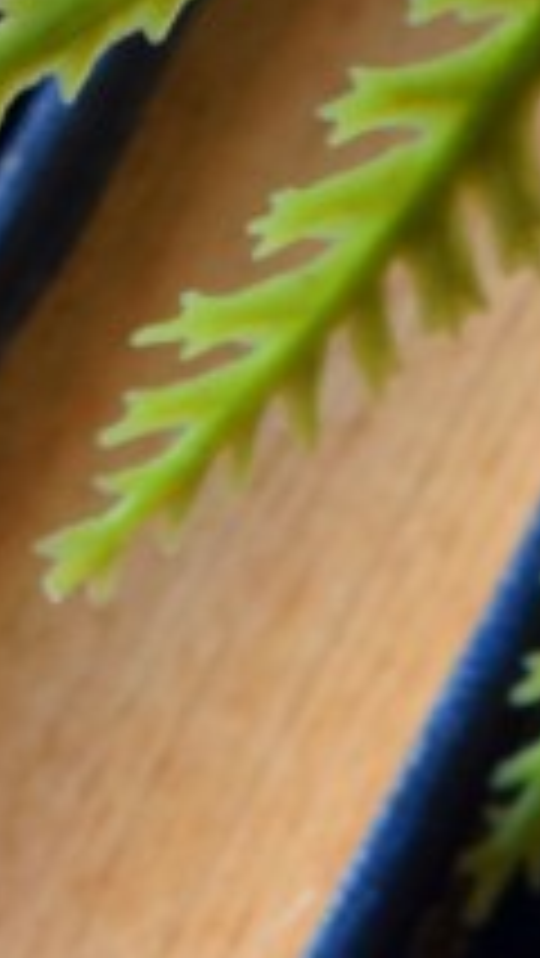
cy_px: 2258
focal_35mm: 255
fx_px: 6483
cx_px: 756
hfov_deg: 4.7
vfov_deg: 7.9
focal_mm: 30
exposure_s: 1/60
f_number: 4.2
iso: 1000
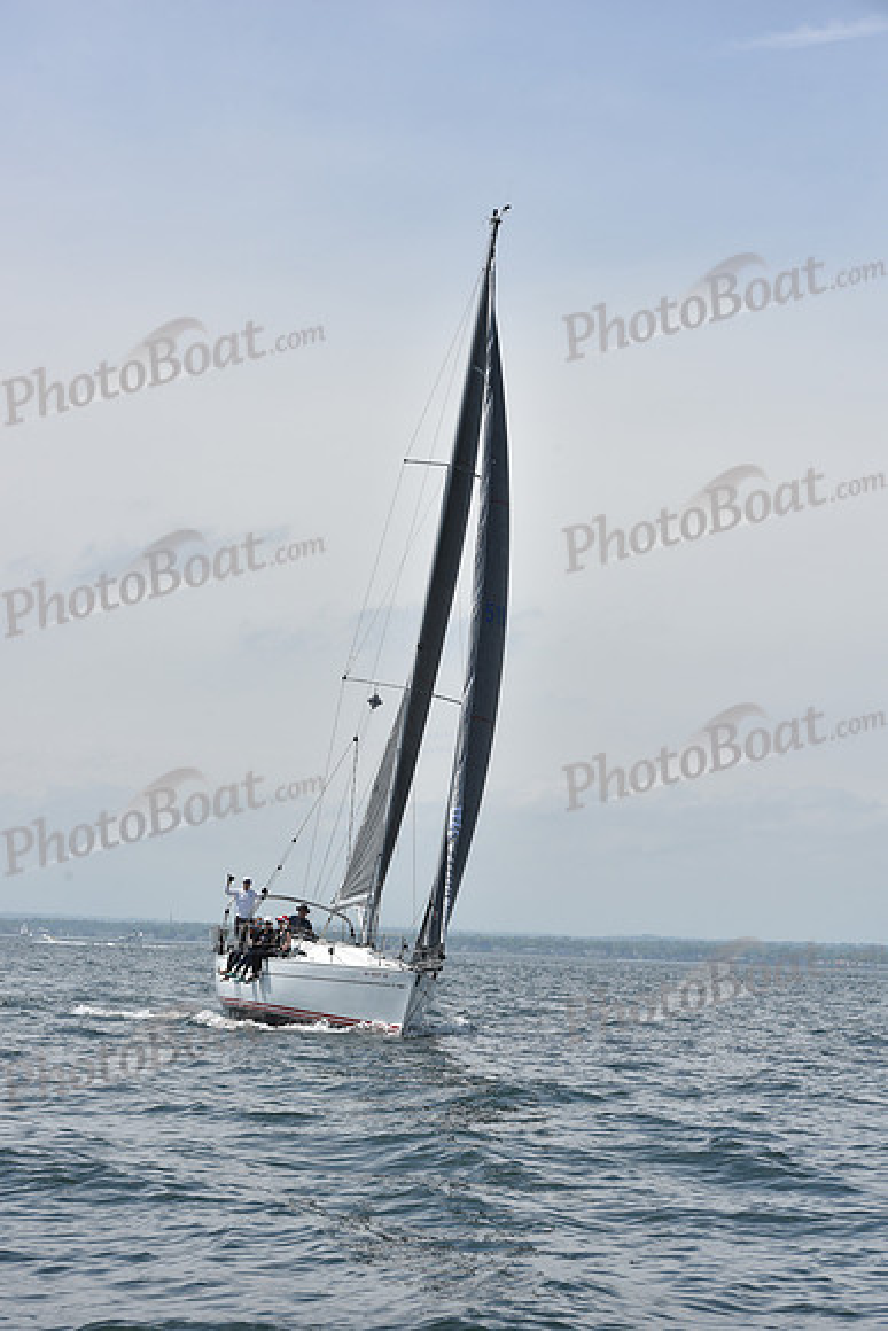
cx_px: 444
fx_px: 2958
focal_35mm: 80
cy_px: 666
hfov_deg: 17.1
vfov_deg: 25.4
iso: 200
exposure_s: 1/800
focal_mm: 80
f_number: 9
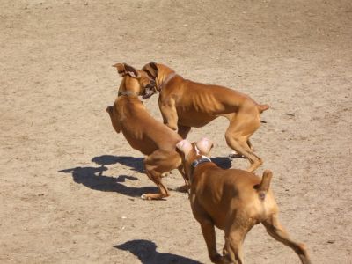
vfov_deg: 14.1
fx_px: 1068
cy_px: 132
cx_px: 176
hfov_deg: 18.7
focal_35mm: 105
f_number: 4.8
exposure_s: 1/320
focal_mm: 17.4
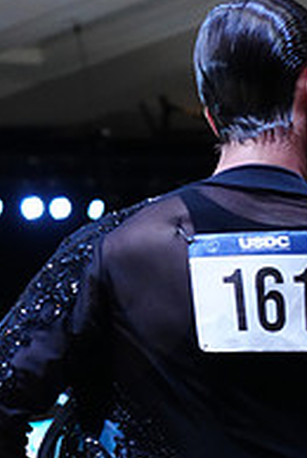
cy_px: 614
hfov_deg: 6.5
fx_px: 2664
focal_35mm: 209
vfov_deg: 9.6
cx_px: 398
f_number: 4.5
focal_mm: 70
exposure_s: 1/400
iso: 6400
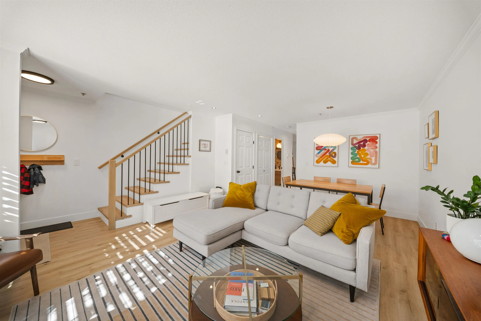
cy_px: 160
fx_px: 160
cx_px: 240
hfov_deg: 112.6
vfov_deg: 90.0
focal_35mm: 12
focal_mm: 12
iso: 400
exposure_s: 1/20
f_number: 7.1
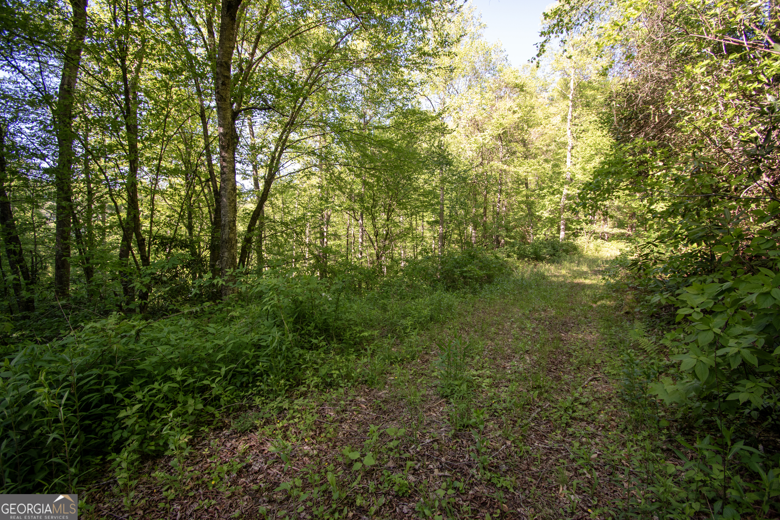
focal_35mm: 15
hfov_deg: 100.4
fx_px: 325
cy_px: 260
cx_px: 390
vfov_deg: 77.3
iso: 200
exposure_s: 1/100
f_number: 5
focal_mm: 10
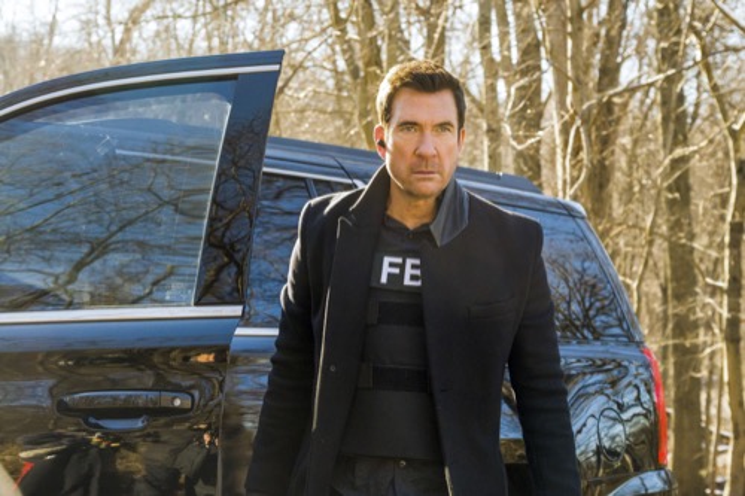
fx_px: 1676
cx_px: 372
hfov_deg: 25.1
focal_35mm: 81
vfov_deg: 16.8
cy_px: 248
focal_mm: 54
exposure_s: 1/1250
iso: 2000
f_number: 5.6
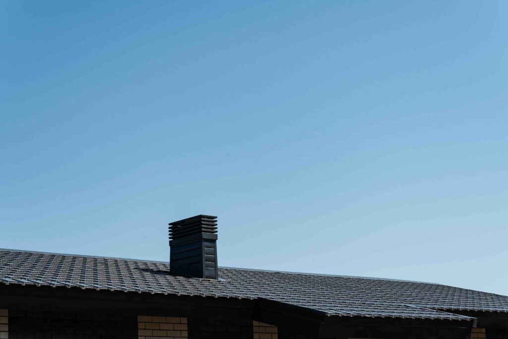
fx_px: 1058
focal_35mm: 75
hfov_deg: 27.0
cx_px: 254
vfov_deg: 18.2
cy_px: 170
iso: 320
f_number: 11
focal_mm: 75
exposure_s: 1/1250
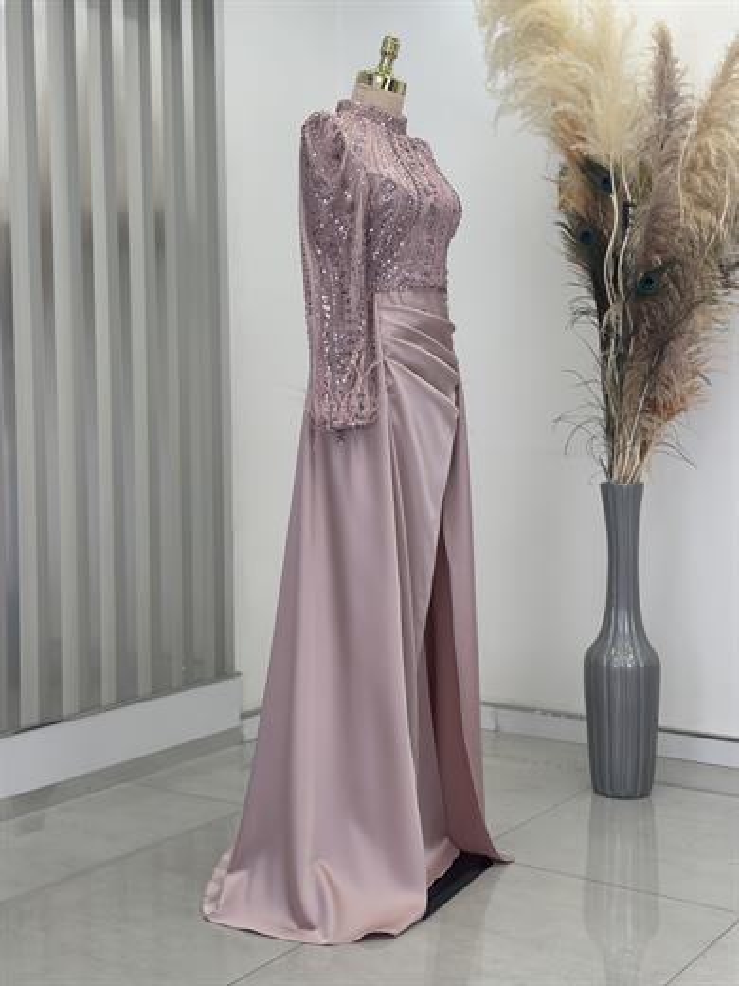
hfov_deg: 30.3
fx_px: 1366
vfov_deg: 39.7
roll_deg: +0.0
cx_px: 370
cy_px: 493
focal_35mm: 48
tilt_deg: -4.2
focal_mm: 6.86
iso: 80
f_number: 1.78
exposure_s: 1/659
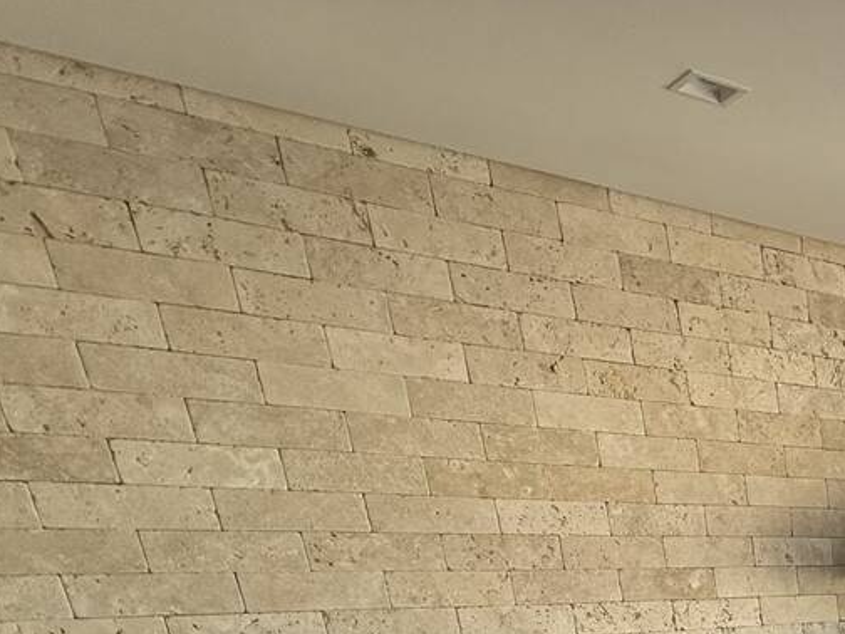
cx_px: 1145
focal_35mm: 40
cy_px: 887
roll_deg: +0.3
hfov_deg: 32.5
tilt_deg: -20.9
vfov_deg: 27.7
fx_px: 976
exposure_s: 1/212
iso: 64
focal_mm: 2.22
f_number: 2.2
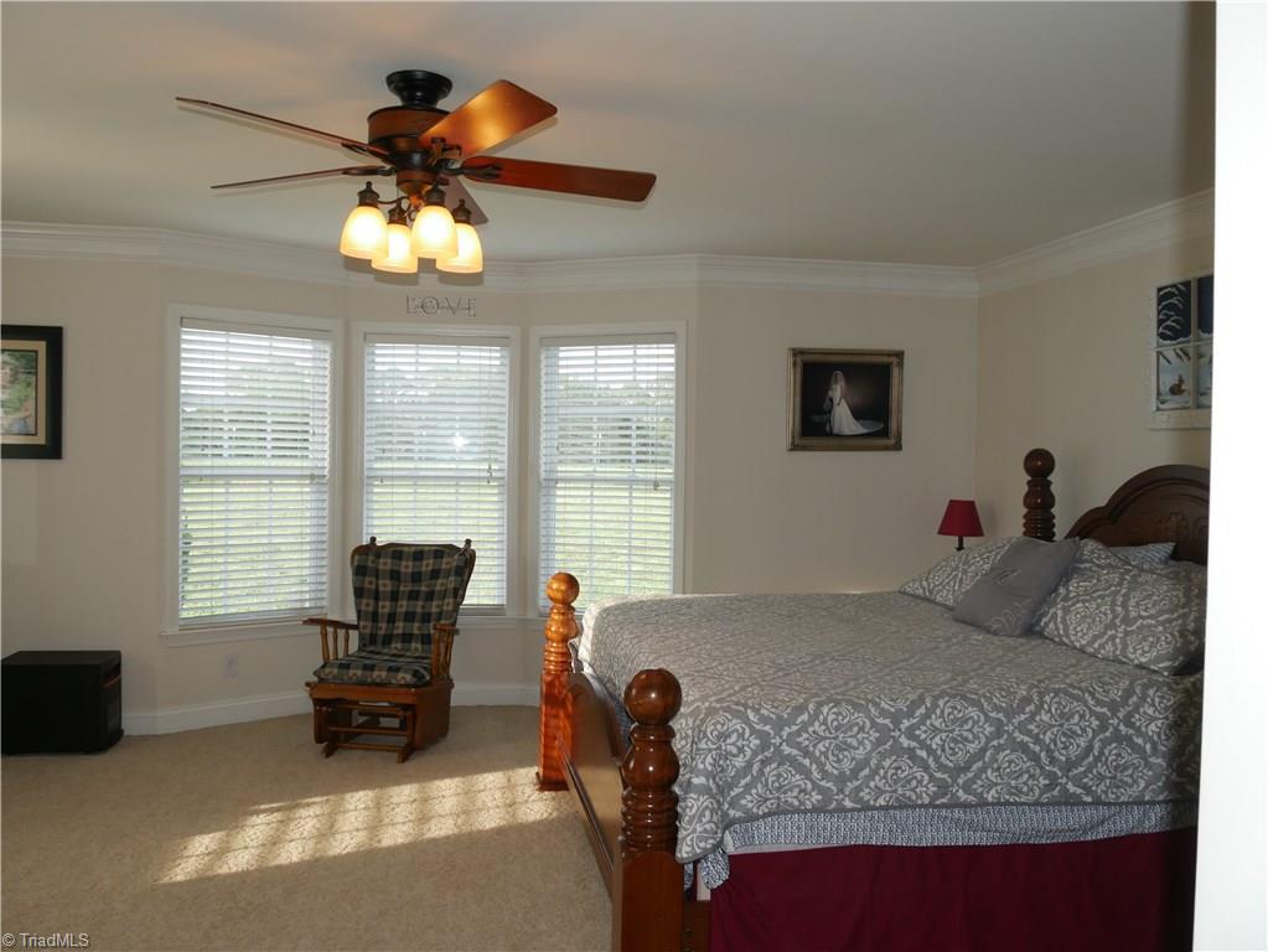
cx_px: 634
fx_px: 1026
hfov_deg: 63.4
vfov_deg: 49.8
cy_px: 476
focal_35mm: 28
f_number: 7.1
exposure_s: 1/60
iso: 500
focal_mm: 14
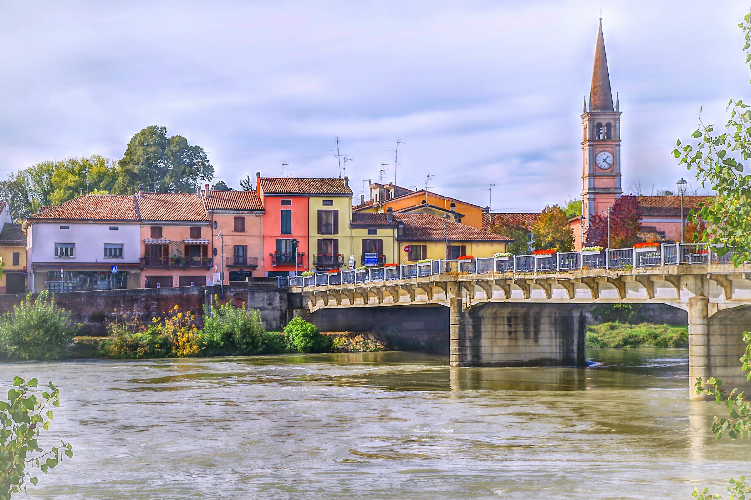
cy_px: 250
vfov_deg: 18.9
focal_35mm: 72
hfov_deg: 28.1
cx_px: 376
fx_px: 1502
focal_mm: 47.5
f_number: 5
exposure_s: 1/320
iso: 100
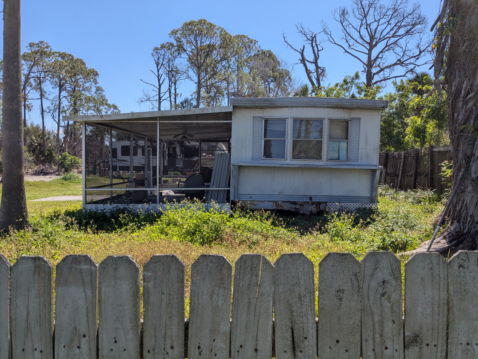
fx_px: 373
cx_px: 239
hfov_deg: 65.3
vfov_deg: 51.4
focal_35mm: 27
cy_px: 180
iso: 60
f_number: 1.73
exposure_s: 1/2924
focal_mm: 4.38
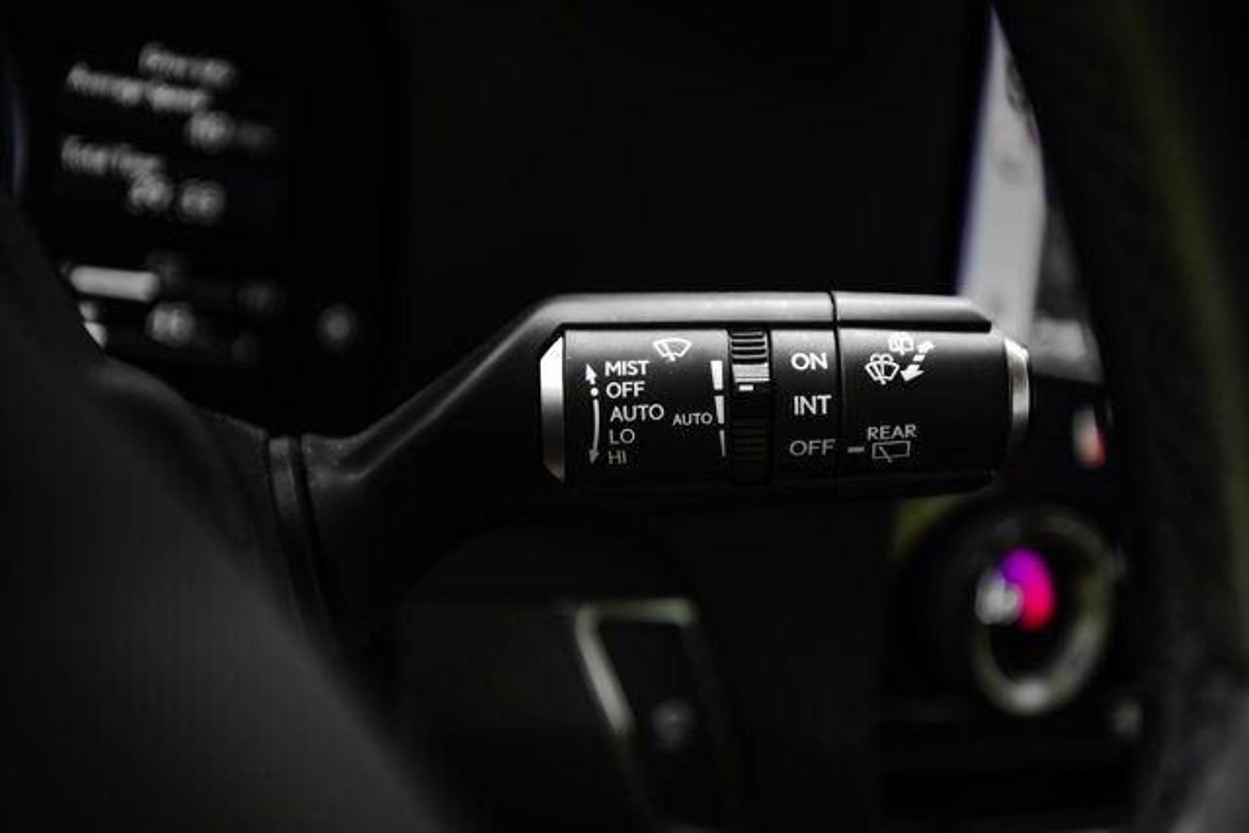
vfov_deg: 29.3
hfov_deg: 42.7
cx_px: 624
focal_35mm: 46
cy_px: 416
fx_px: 1596
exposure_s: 1/250
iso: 800
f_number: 2.8
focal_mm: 46
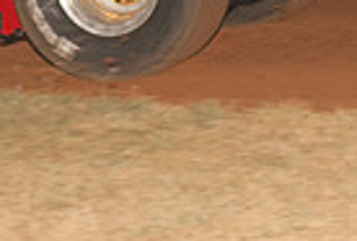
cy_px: -241
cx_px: -101
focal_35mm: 503
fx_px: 5004
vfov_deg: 2.7
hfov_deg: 4.1
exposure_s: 1/400
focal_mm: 80
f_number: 4
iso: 400
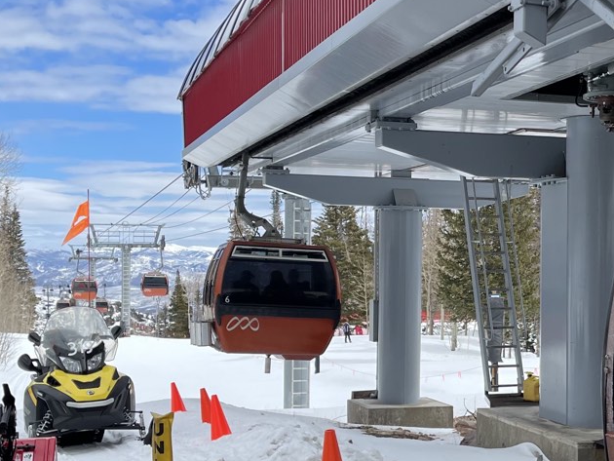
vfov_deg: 22.2
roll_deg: +2.0
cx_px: 477
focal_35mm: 66
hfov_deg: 28.8
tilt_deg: -0.8
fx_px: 1171
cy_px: 268
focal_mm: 5.1
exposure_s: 1/5128
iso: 32
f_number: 1.6
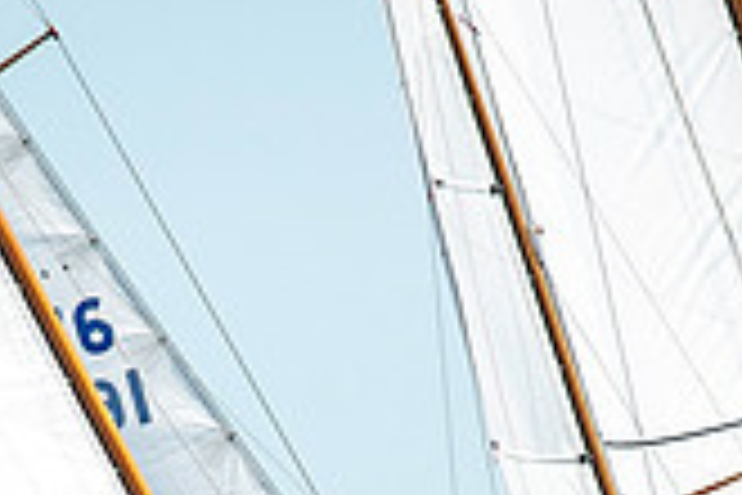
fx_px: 22258
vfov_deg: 1.3
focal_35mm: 1080
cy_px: 729
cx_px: 324
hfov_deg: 1.9
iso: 250
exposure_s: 1/3200
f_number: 5
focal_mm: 300
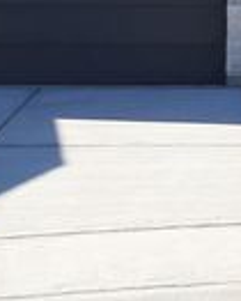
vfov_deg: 18.6
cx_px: 287
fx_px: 864
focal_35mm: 97
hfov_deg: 15.3
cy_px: -70
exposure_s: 1/2208
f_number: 1.7
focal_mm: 3.93
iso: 40
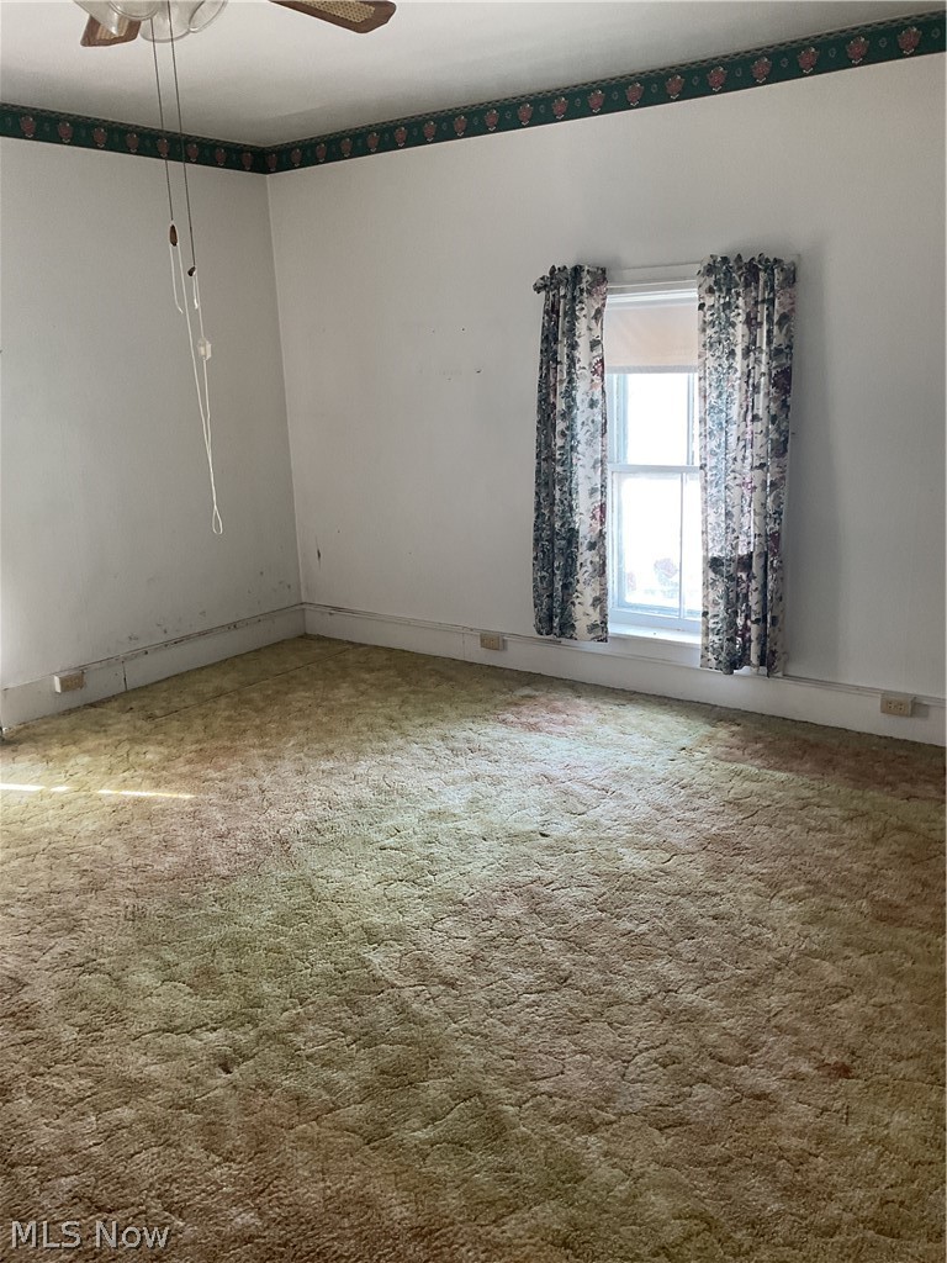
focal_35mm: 29
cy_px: 632
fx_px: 1058
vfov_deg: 61.7
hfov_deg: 48.2
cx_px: 474
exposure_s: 1/60
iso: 80
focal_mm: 3
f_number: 1.8
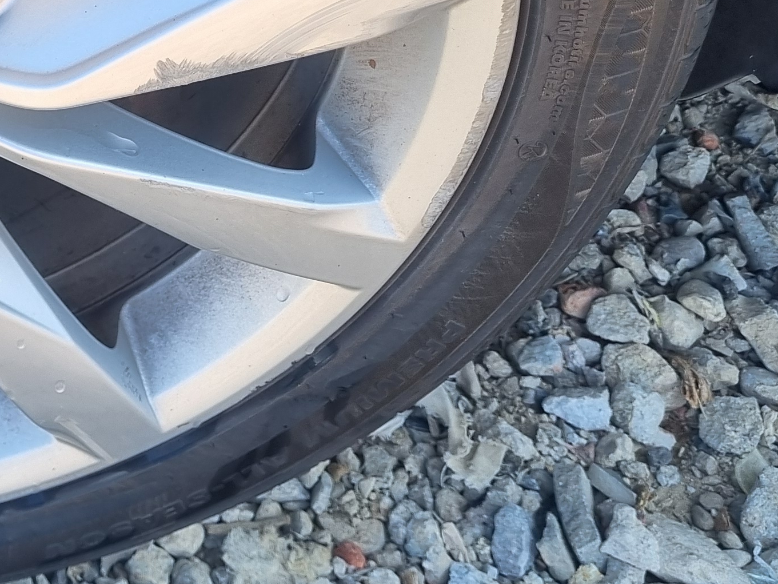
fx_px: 1731
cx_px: -148
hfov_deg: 23.3
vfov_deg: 18.4
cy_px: -59
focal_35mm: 77
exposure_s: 1/501
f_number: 1.8
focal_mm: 5.4
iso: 50
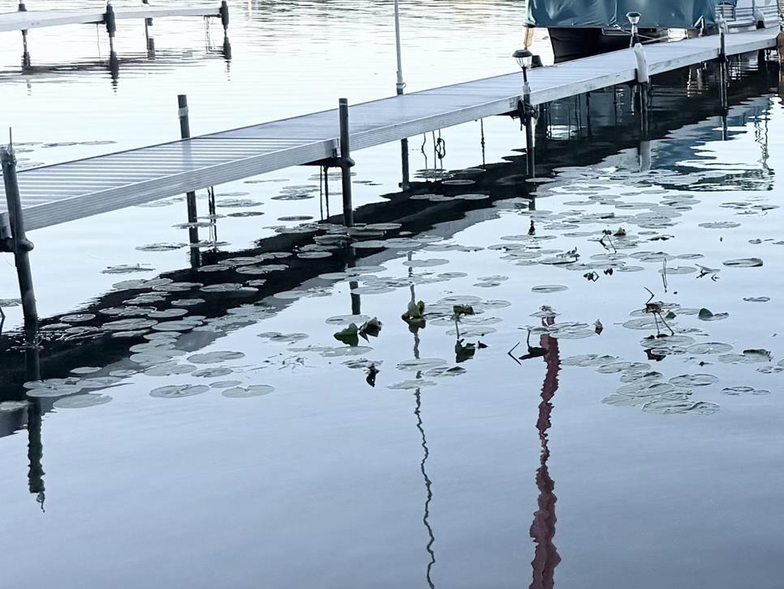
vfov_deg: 19.4
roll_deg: +0.3
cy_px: 214
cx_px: 1126
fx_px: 1722
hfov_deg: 22.0
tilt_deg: -9.7
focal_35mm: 76
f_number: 1.78
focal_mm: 6.76
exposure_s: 1/1727
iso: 80
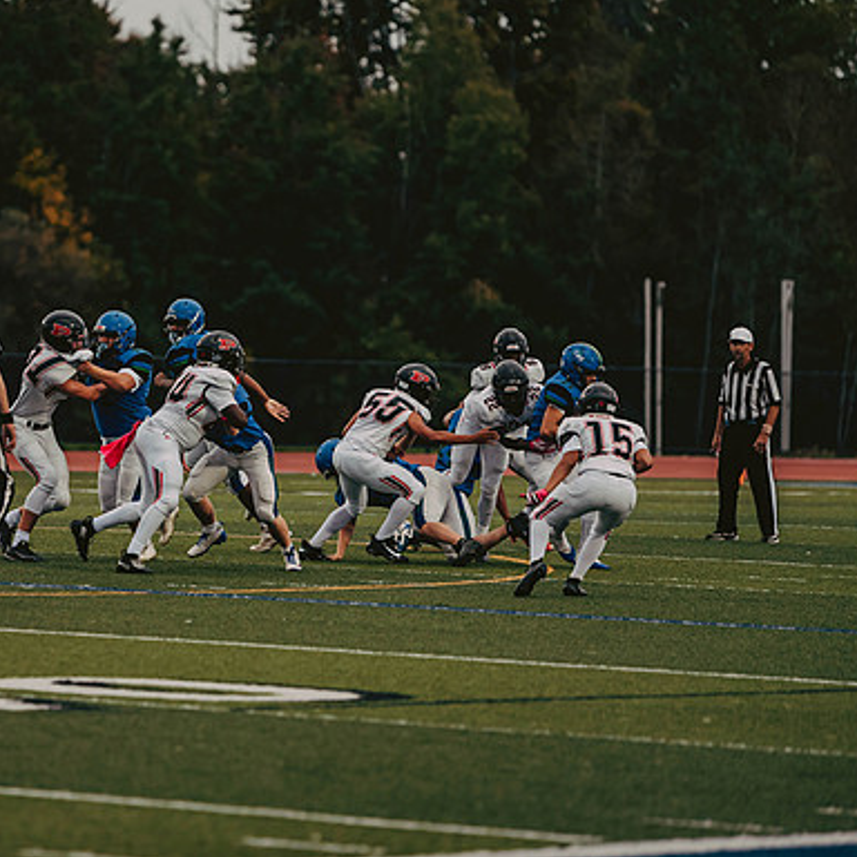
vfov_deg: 6.8
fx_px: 7199
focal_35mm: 257
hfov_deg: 6.8
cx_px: 234
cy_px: 427
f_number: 3.2
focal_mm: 200
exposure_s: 1/1000
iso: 800
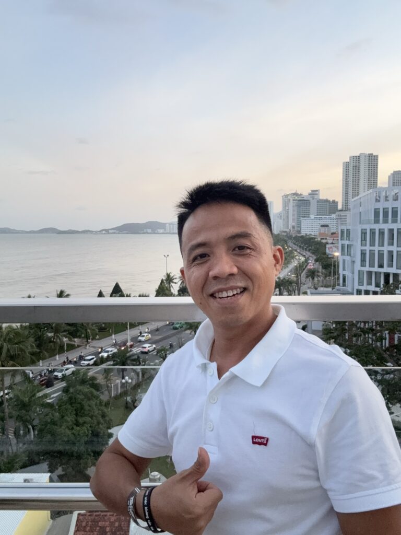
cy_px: 268
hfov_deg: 46.8
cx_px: 200
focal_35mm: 30
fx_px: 463
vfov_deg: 60.0
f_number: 1.9
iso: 80
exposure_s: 1/84
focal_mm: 2.69
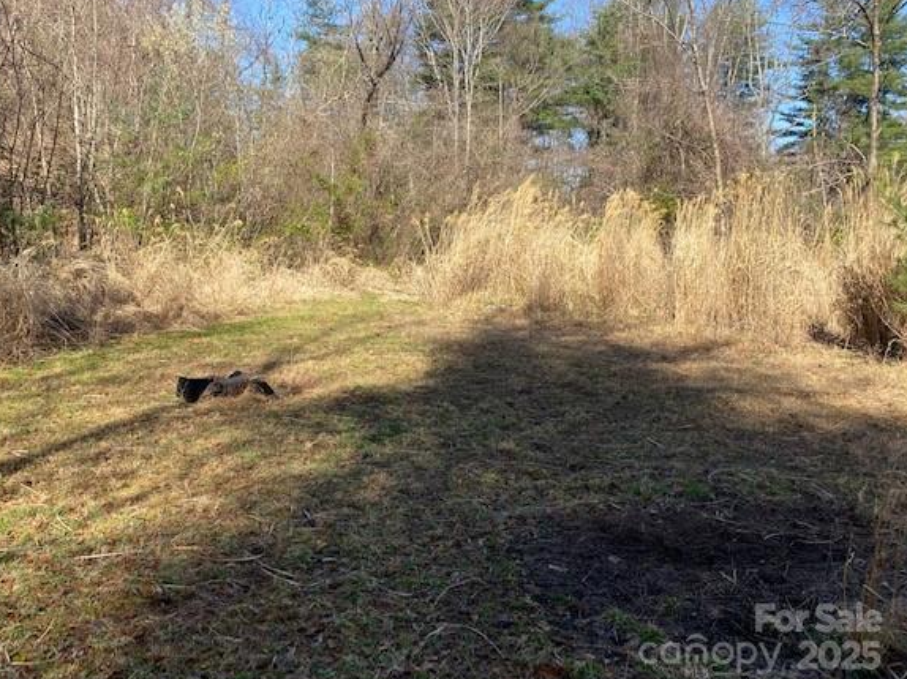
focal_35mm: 29
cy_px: 317
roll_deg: -0.4
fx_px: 760
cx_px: 412
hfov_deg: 61.6
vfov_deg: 48.2
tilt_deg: -5.6
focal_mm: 4.25
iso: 32
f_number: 1.8
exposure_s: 1/1082
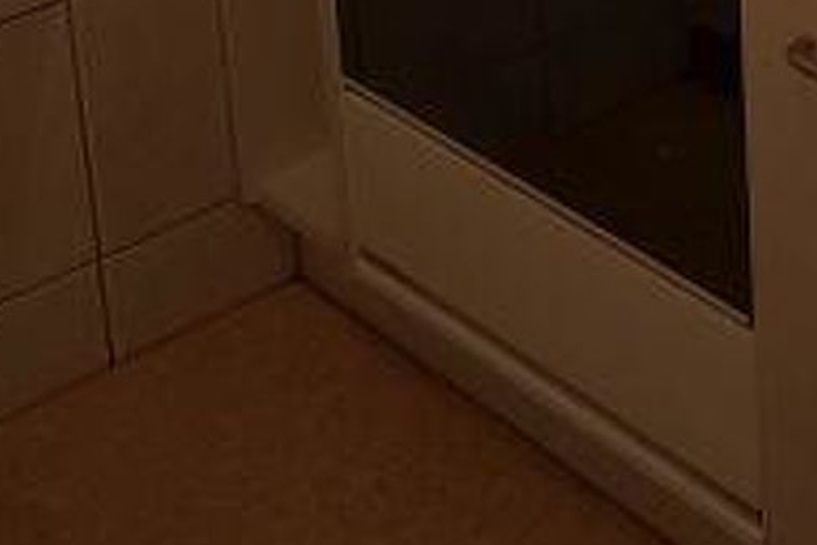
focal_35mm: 113
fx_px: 2565
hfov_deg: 16.9
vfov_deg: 11.0
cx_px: 1095
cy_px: -565
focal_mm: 4.2
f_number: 1.7
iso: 80
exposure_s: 1/50
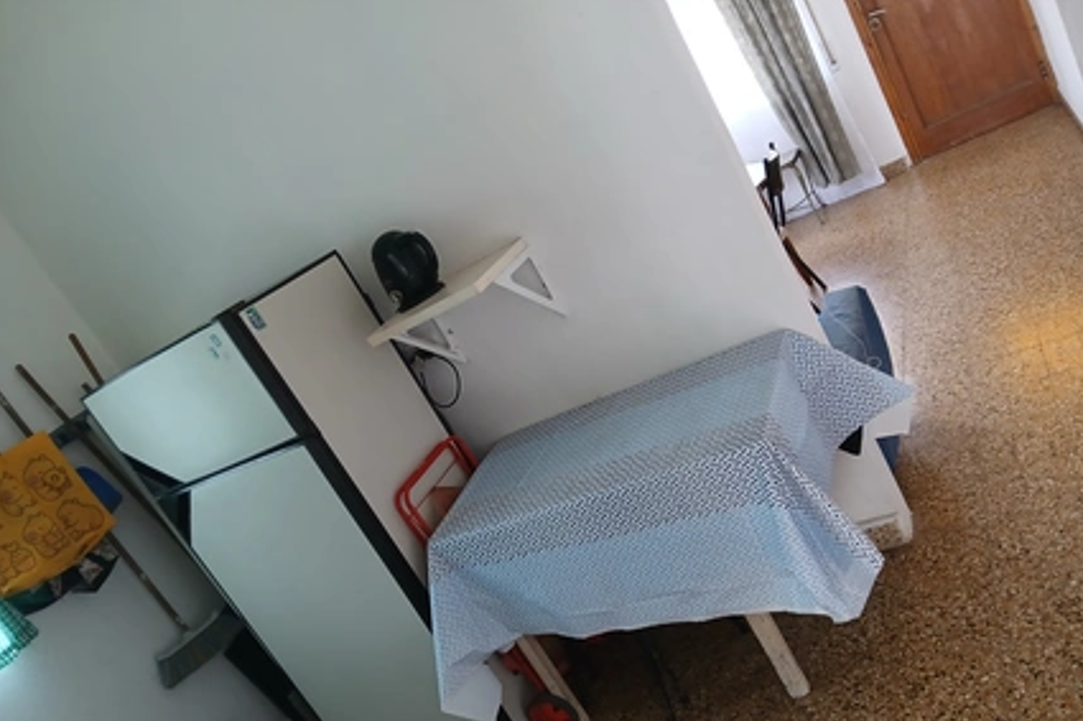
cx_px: 538
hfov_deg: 65.5
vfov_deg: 46.2
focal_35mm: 28
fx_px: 842
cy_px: 413
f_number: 1.8
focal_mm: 3.98
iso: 250
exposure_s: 1/25
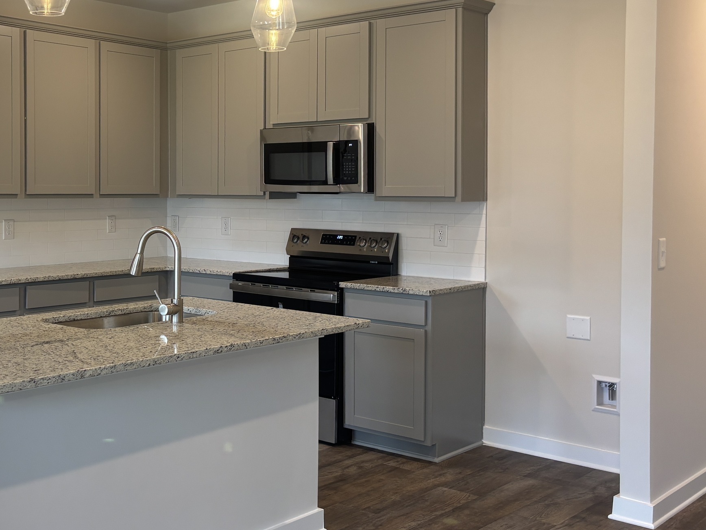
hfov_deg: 39.4
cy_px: 208
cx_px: 130
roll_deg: -0.9
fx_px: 938
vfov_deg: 31.4
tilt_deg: -1.0
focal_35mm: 46
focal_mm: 5.96
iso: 80
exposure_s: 1/60
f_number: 1.6
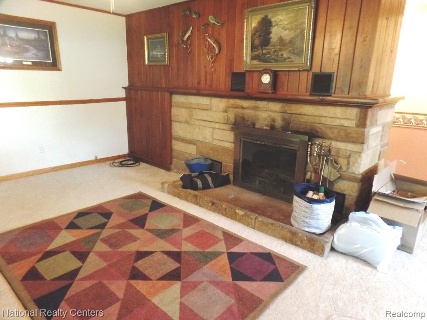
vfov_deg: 58.9
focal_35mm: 23
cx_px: 214
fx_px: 284
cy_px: 160
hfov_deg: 73.9
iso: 800
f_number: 2.8
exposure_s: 1/15
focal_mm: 4.1
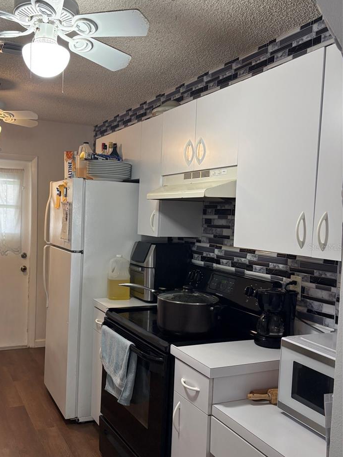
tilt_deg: -3.8
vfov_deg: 53.9
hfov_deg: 41.3
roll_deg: -2.2
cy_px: 247
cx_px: 119
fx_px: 449
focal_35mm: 34
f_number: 1.6
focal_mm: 5.96
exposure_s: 1/60
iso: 125
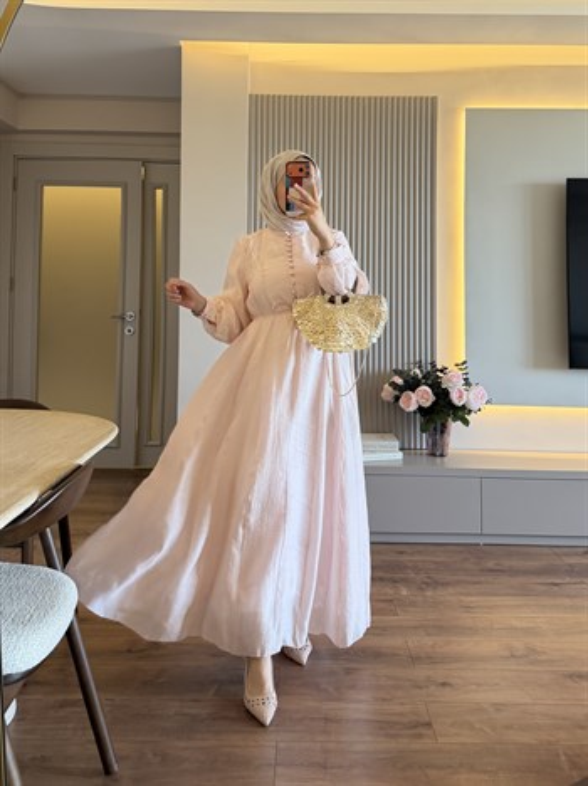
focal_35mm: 24
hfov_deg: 56.7
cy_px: 393
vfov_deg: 71.7
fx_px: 545
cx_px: 294
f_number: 1.78
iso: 160
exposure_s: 1/121
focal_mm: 6.76
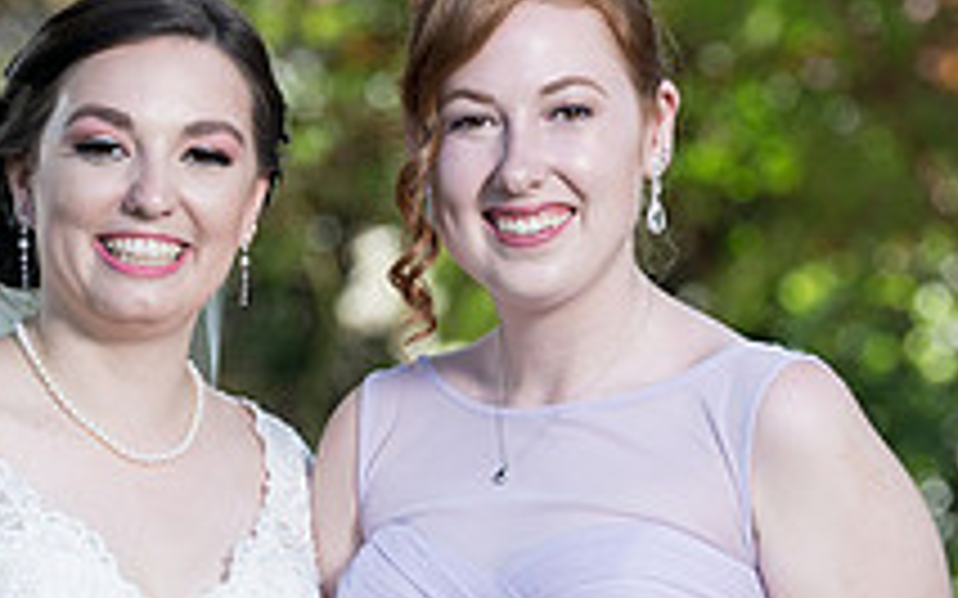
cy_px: 451
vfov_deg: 2.0
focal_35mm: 654
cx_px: 321
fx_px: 17071
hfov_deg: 3.2
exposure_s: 1/200
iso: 160
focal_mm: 200
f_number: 5.6
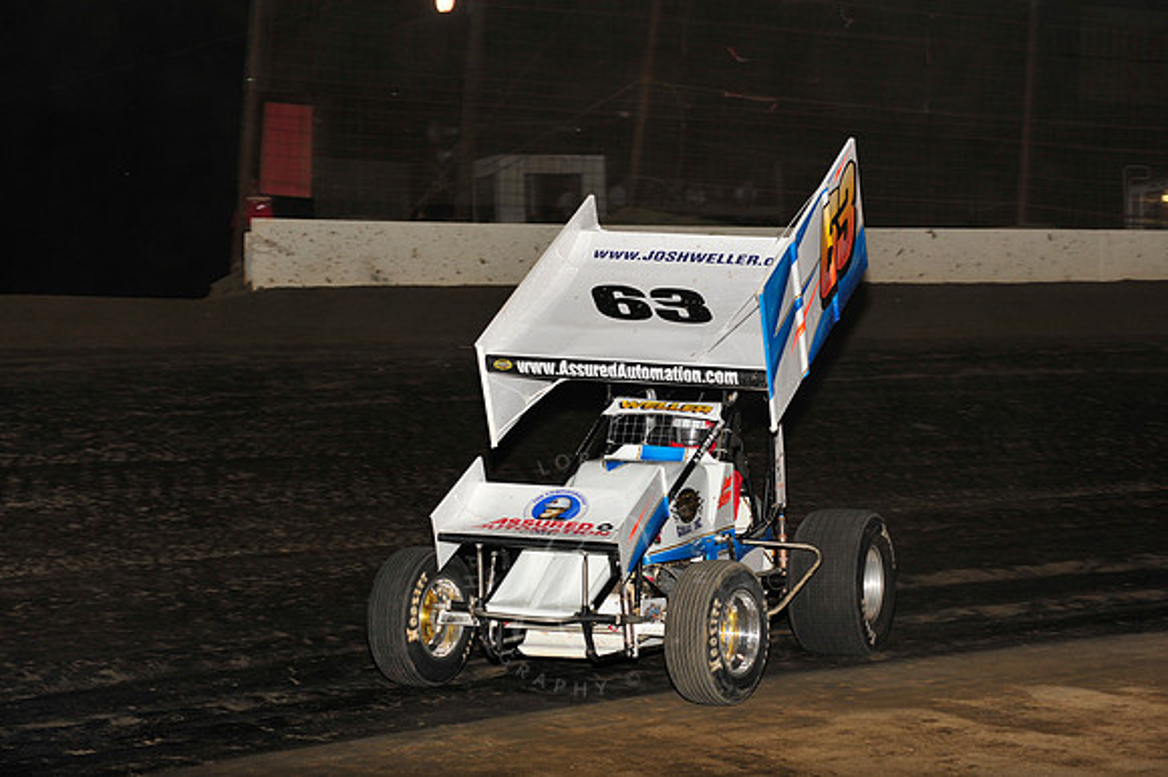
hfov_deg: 20.4
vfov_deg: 13.7
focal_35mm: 100
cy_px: 388
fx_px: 3242
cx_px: 584
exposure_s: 1/320
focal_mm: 100
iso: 640
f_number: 6.3
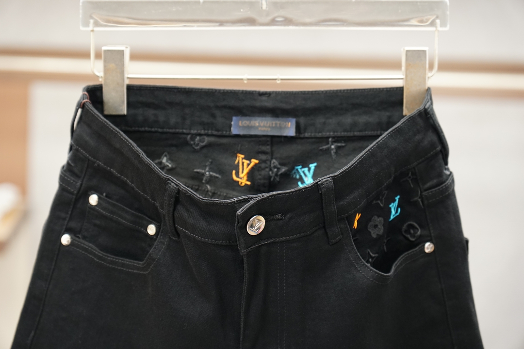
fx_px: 1528
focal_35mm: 105
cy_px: 174
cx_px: 262
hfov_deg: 19.5
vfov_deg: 13.0
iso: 800
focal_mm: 70
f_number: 3.5
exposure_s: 1/125
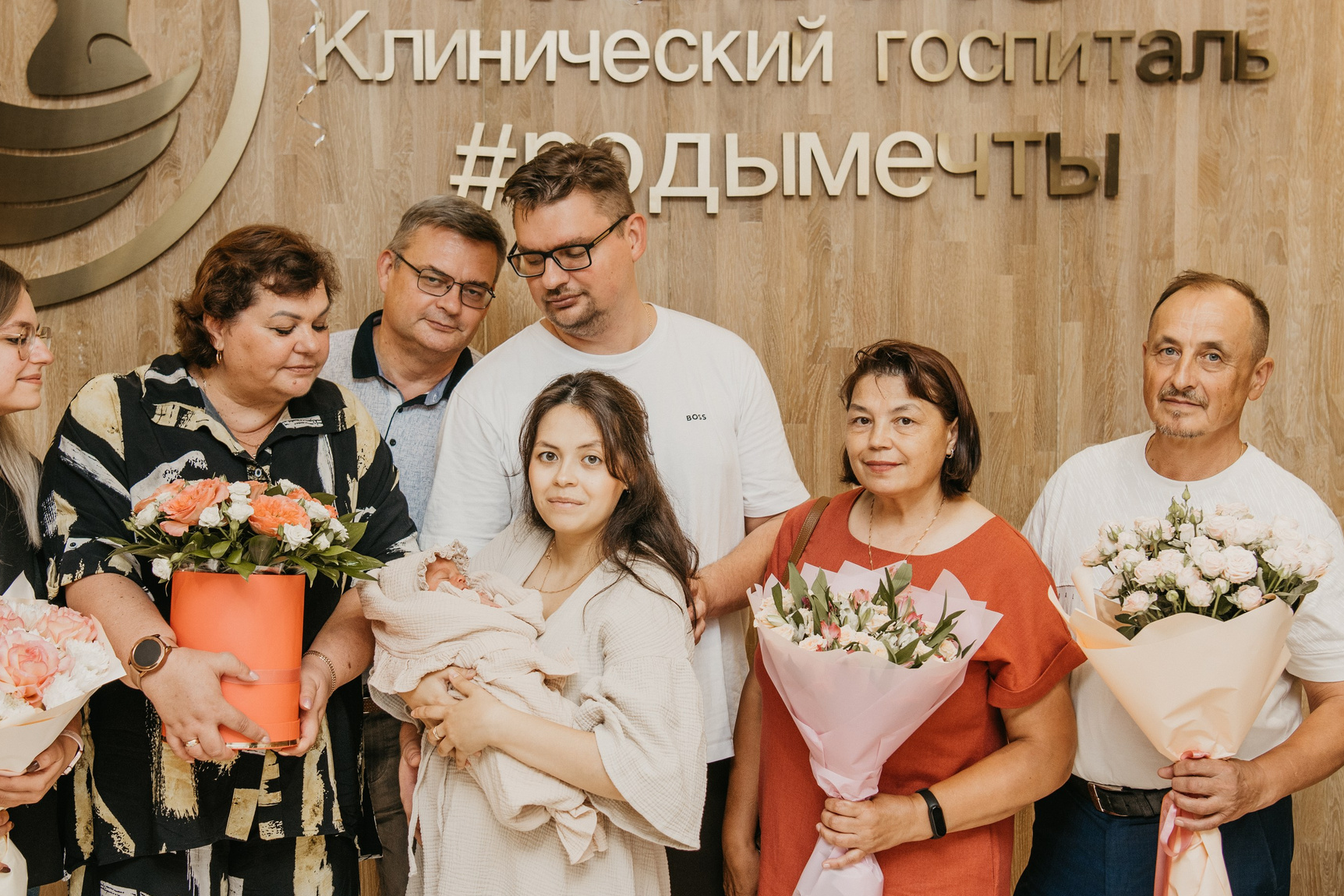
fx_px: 1979
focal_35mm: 53
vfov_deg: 25.5
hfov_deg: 37.5
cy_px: 450
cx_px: 595
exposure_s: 1/160
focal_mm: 35
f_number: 4
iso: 200
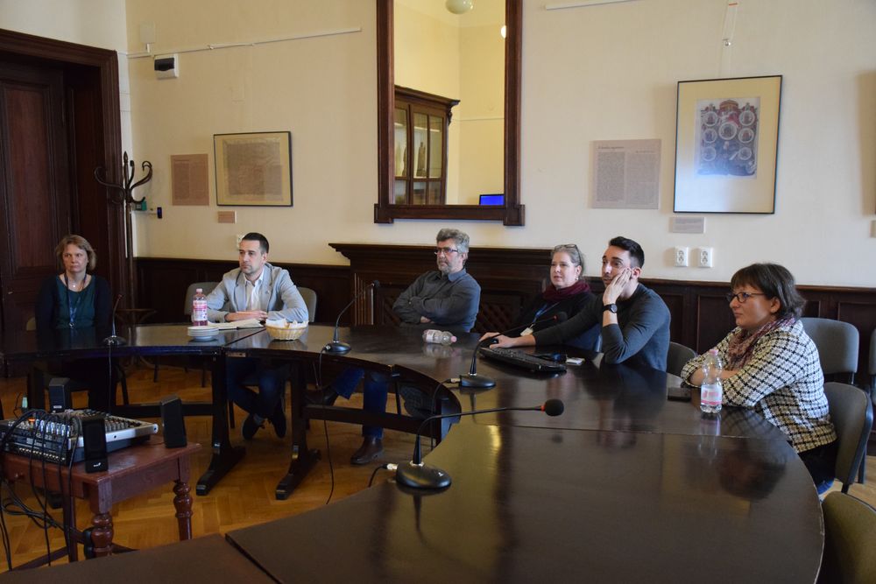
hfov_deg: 55.1
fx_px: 840
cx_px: 438
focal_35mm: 34
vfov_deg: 38.4
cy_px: 292
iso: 3600
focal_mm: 23
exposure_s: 1/60
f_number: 3.8
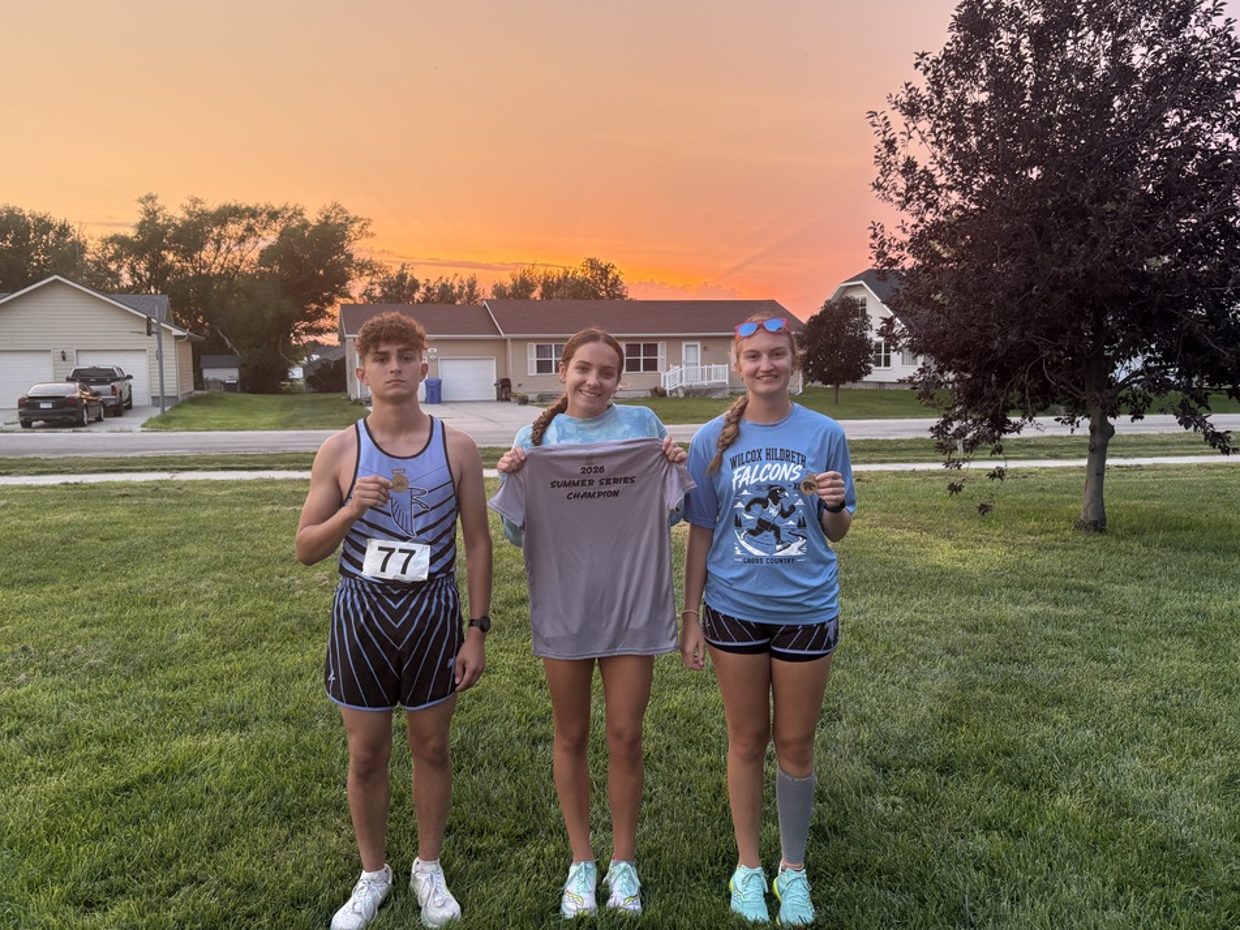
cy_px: 457
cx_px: 592
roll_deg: +1.4
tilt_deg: -5.7
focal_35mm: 28
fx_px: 1003
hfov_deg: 63.4
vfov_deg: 49.7
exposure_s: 1/60
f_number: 1.6
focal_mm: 5.96
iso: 160
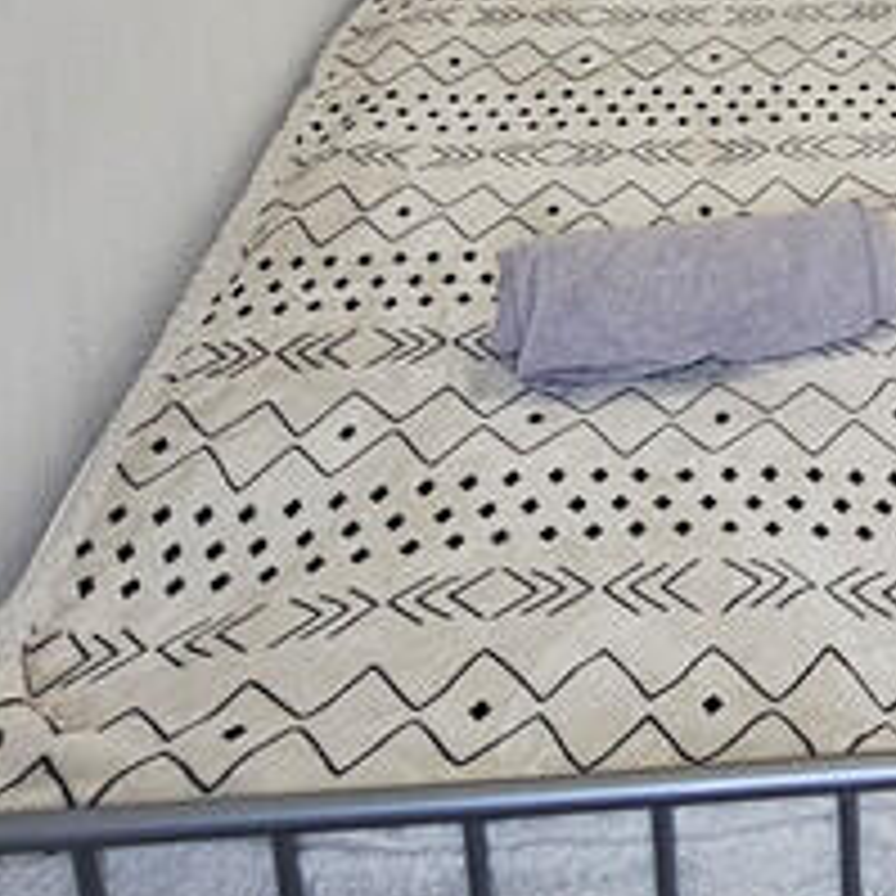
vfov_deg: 25.2
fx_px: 1728
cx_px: 1076
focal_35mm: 59
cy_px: -266
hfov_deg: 26.0
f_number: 2.2
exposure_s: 1/50
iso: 160
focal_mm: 2.2
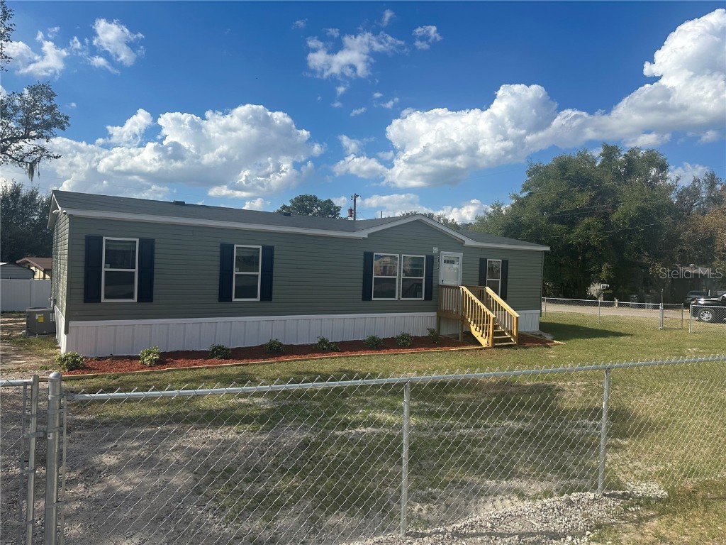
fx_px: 503
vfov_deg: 56.8
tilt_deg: +0.3
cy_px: 272
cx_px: 363
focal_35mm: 24
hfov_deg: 71.6
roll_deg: -0.8
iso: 80
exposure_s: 1/5848
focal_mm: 6.86
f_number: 1.78
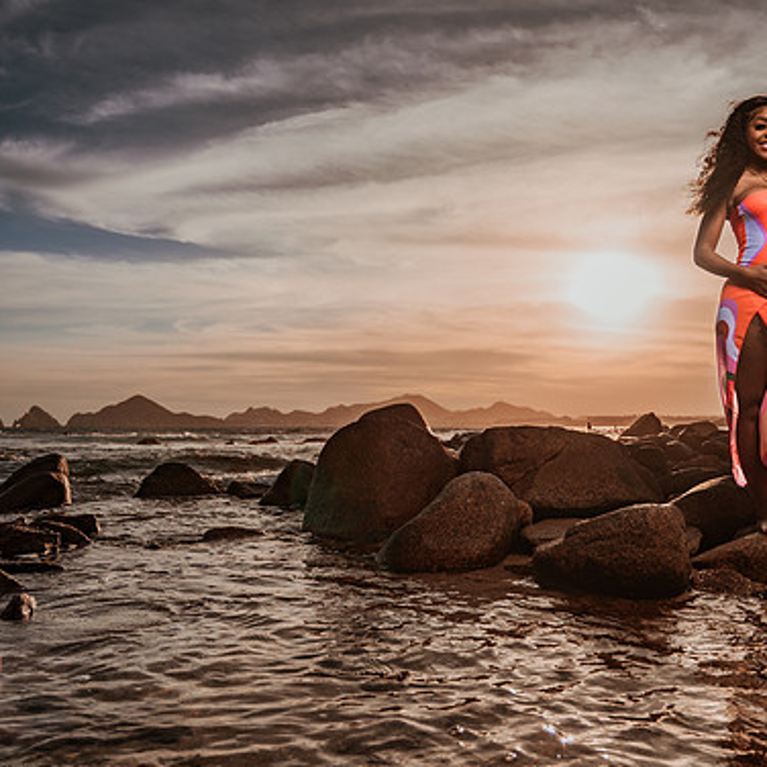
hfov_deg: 50.8
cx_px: 461
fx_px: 802
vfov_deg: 51.1
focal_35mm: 32
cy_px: 388
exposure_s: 1/4000
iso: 100
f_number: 4
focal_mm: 24
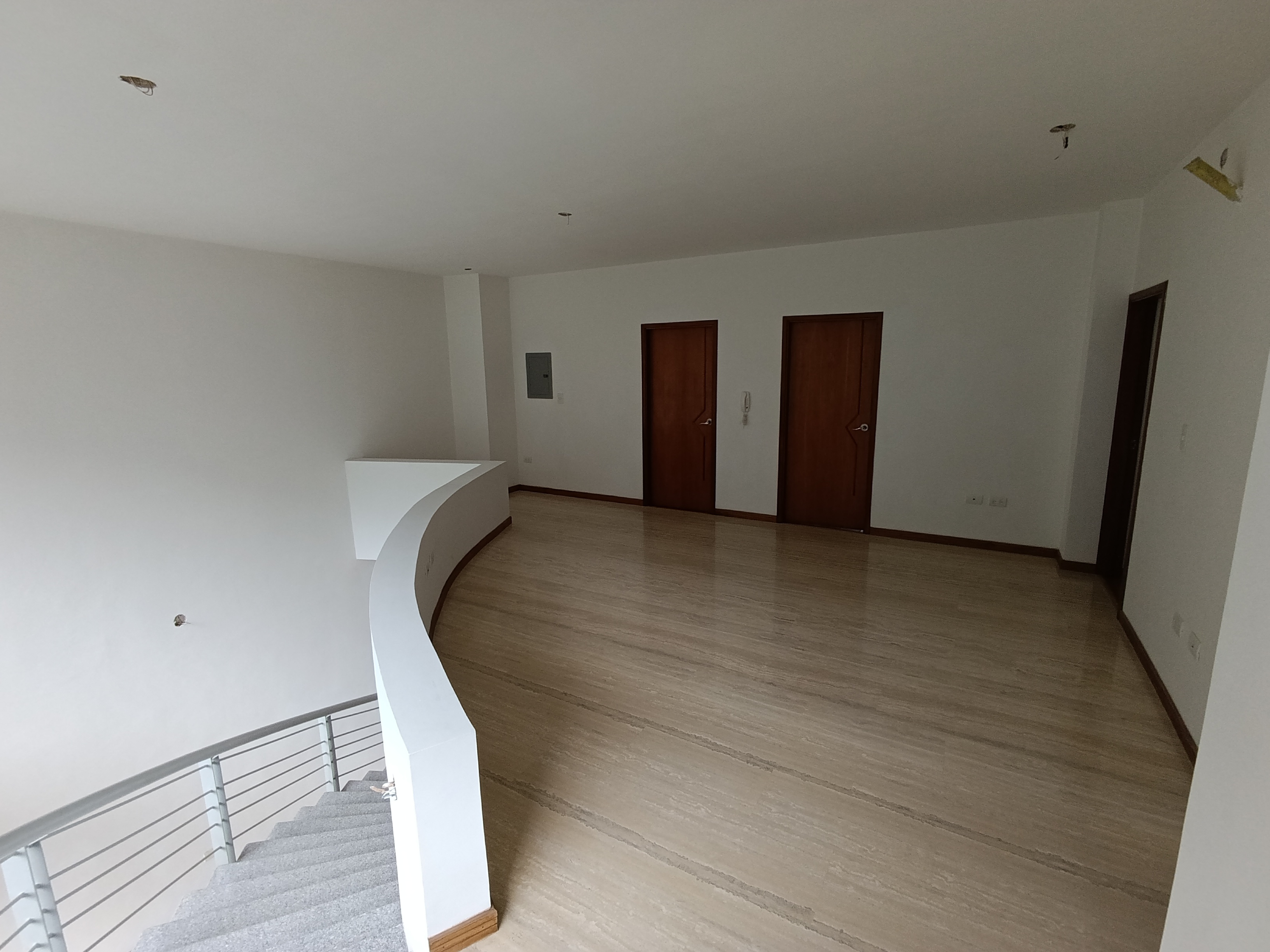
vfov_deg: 78.1
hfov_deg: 94.5
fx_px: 587
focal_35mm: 16
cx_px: 635
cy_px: 476
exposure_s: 1/100
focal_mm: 1.65
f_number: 2.2
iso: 80
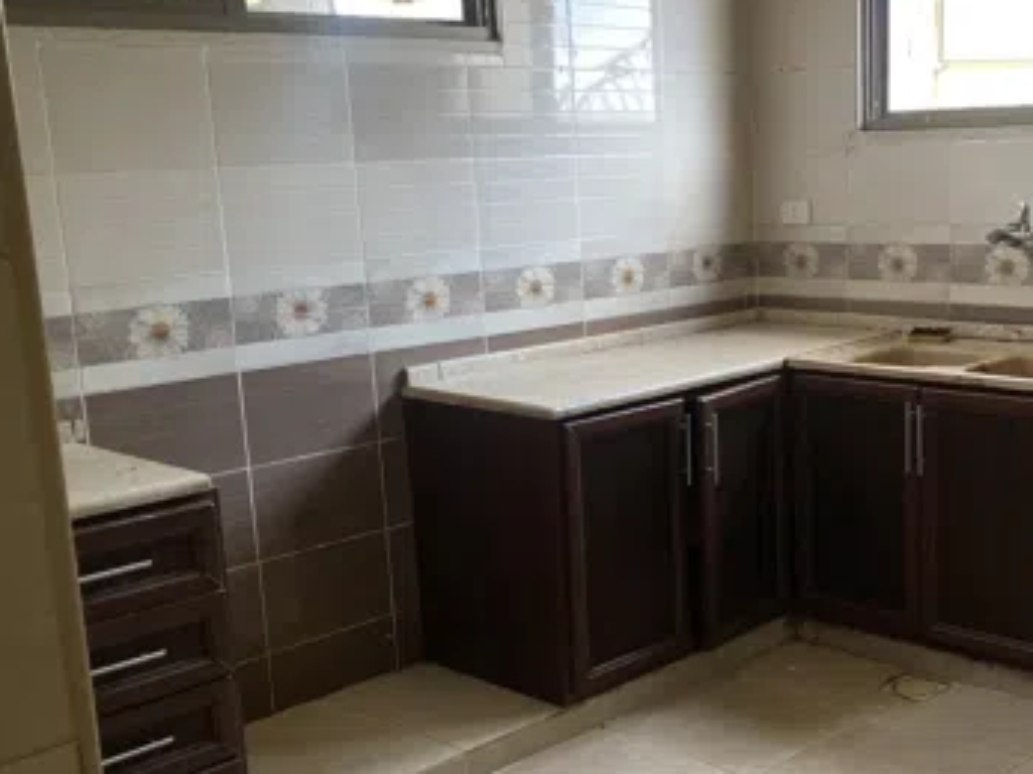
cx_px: 688
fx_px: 1432
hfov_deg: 39.2
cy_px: 479
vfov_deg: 30.1
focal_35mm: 48
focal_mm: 4.25
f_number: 1.8
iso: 500
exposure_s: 1/40
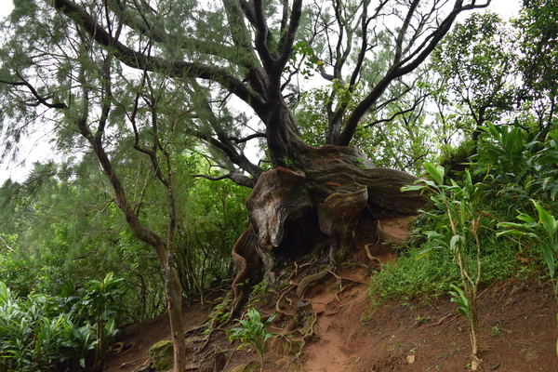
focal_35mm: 30
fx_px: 465
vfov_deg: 43.6
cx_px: 279
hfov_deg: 61.9
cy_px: 186
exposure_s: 1/80
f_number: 4.5
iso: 400
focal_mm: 20
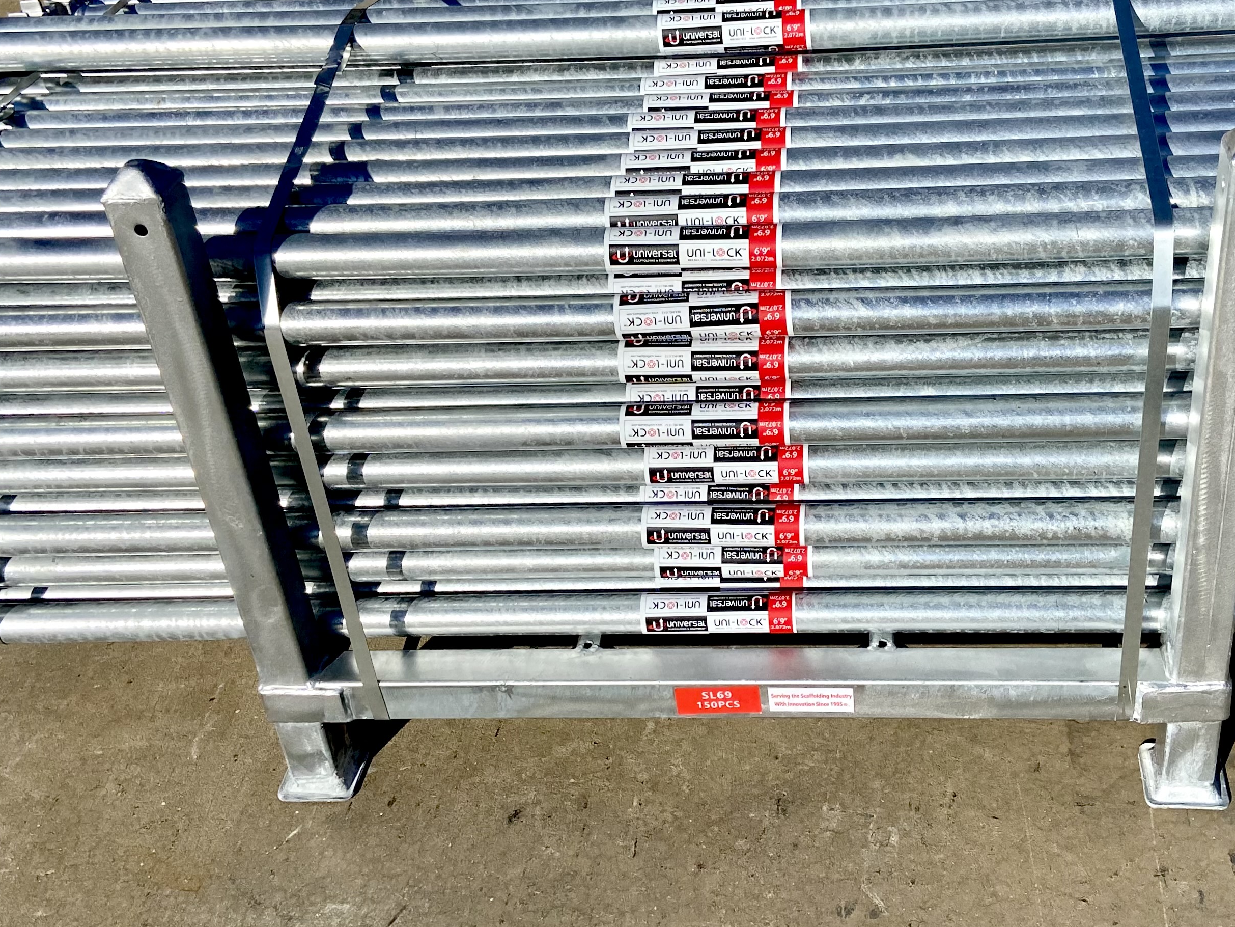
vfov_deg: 35.1
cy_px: 448
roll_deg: +3.6
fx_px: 1463
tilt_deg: -38.0
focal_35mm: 41
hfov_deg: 45.6
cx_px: 731
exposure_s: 1/6410
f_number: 1.8
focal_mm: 4.25
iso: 32
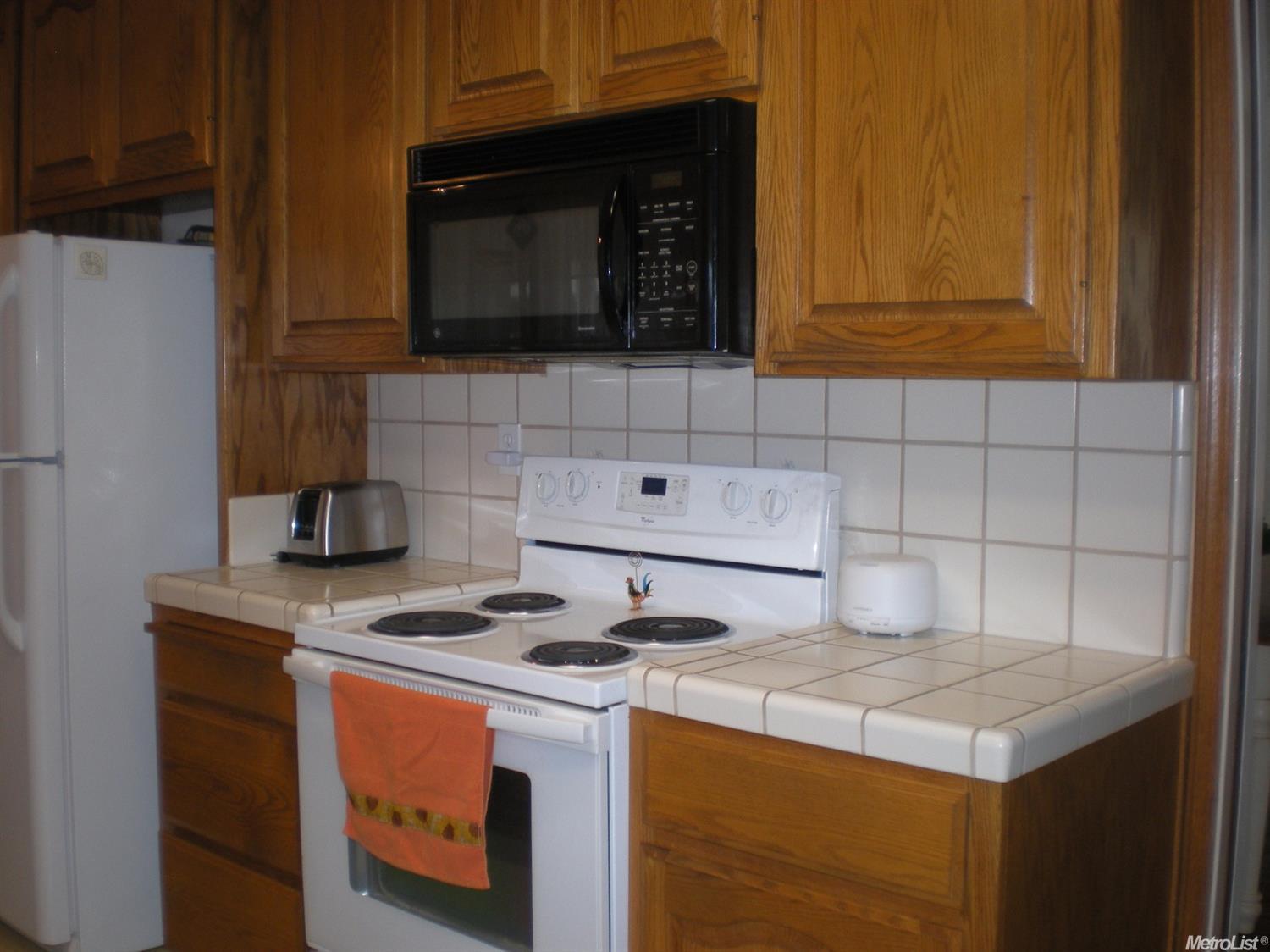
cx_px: 635
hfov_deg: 49.0
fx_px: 1394
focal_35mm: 38
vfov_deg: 37.7
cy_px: 476
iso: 81
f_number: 3.1
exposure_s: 1/30
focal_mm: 6.3
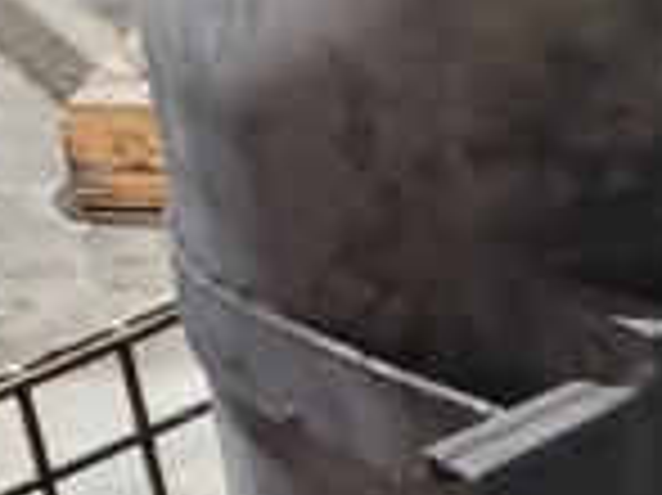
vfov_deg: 7.8
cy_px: 1071
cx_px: 1229
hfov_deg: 10.3
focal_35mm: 181
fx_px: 3459
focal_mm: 4.3
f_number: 1.5
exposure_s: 1/14
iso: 640
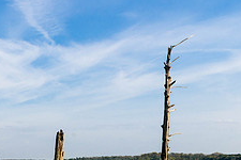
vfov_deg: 20.7
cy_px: 170
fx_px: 422
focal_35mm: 63
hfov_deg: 28.4
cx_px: -37
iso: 400
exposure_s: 1/1250
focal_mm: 24
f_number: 9
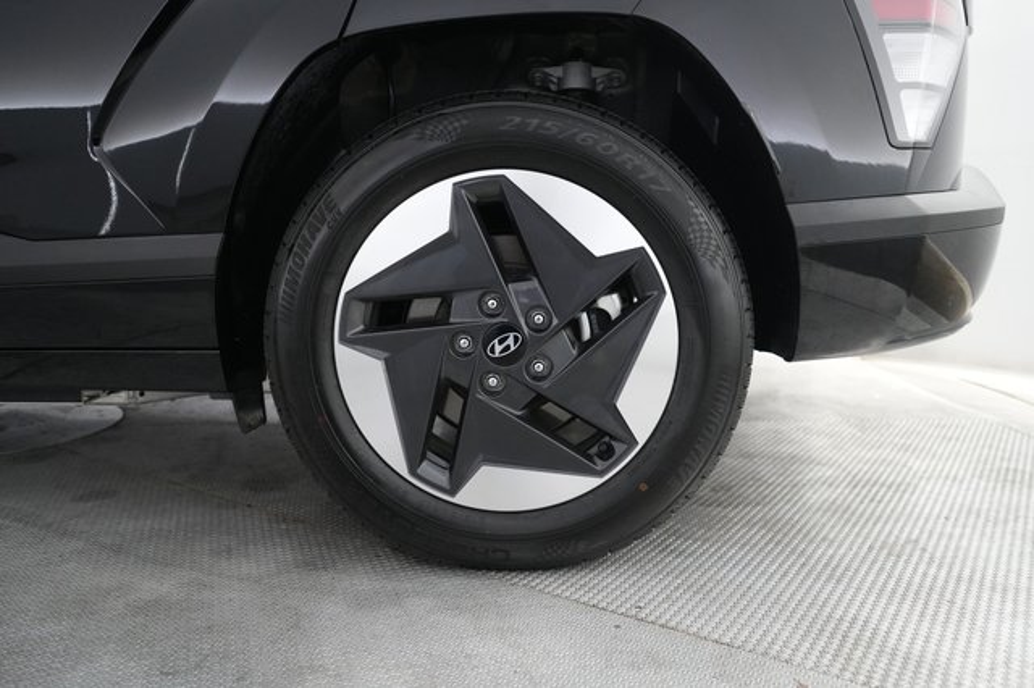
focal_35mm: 28
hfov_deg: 65.5
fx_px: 804
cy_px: 344
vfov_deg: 46.4
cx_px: 517
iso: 5000
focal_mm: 28
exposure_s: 1/160
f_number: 2.8
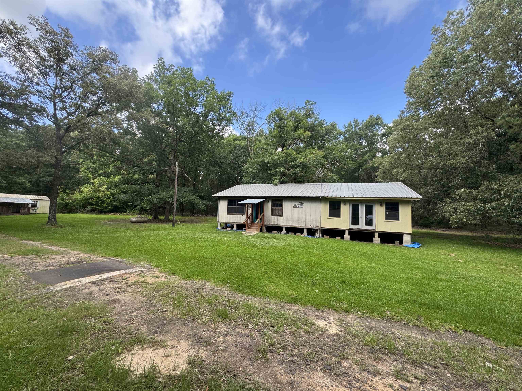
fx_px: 211
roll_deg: -2.0
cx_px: 261
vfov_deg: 85.7
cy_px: 196
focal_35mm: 14
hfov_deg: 102.1
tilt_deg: +5.0
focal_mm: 2.22
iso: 40
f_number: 2.2
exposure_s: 1/271
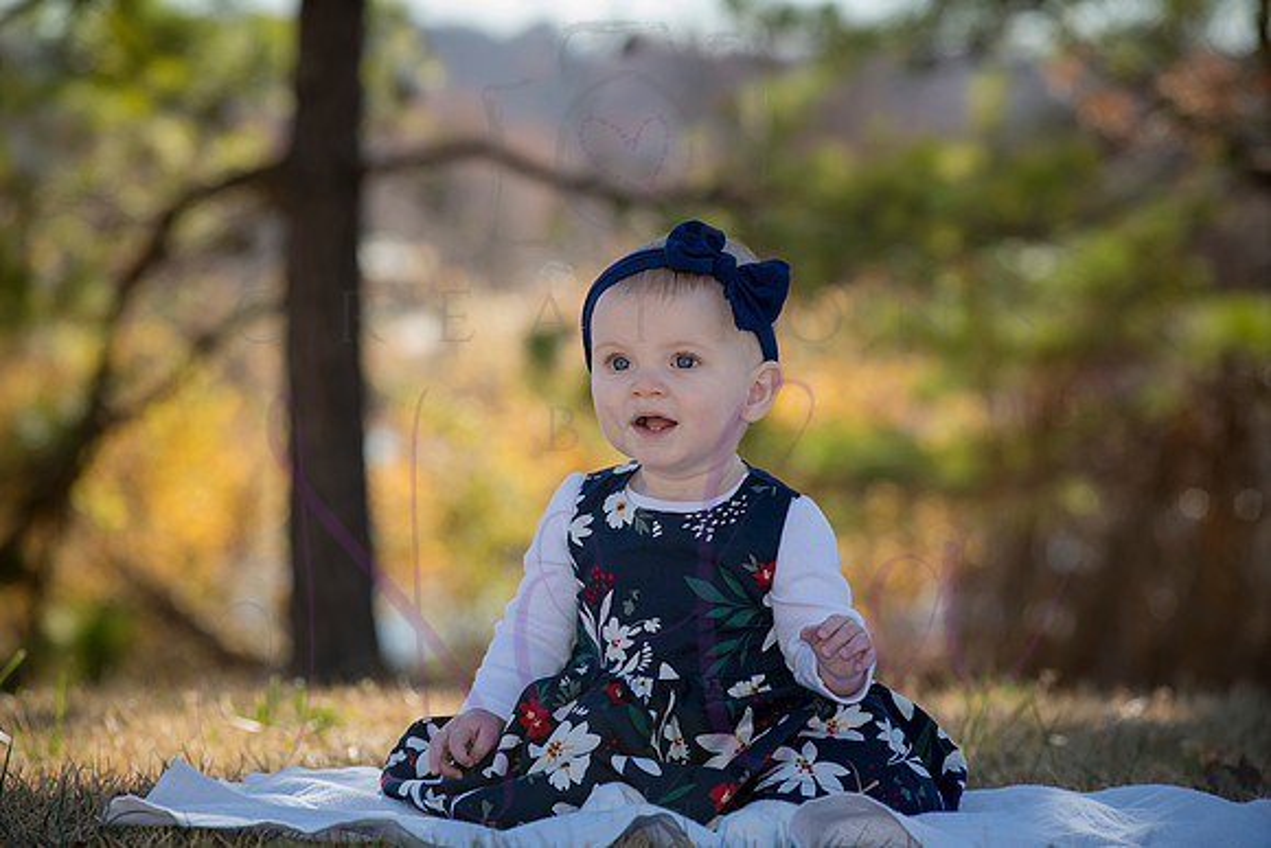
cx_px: 636
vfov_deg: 9.5
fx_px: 5120
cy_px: 424
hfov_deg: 14.2
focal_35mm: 145
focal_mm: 145
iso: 400
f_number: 5.6
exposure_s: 1/640
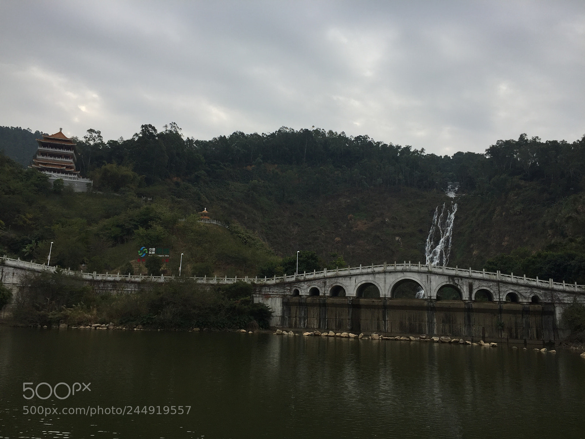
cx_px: 292
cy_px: 220
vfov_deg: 48.2
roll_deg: -2.0
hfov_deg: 61.7
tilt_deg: +10.6
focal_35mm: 29
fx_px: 490
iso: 32
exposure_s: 1/1364
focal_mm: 4.15
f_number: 2.2
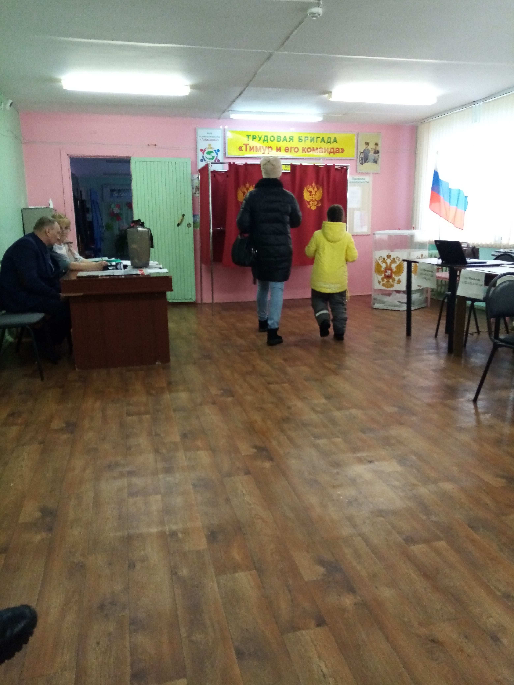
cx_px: 257
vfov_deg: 67.3
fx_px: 515
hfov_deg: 53.1
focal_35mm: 26
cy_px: 342
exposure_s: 1/33.3
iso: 347
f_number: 1.8
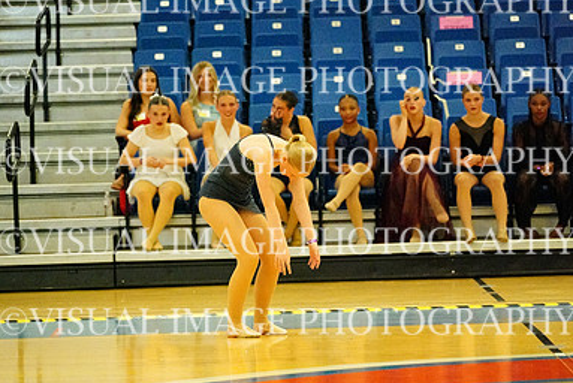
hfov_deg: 9.1
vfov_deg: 6.1
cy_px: 281
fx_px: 3616
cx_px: 288
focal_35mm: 227
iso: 25600
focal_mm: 150
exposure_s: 1/1600
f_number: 2.8
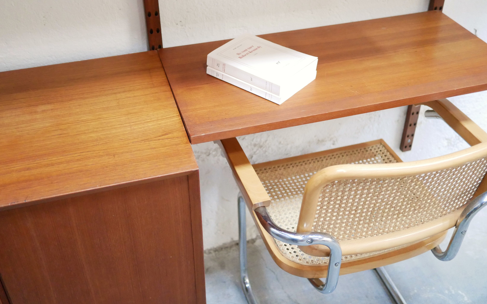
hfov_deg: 46.2
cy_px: 121
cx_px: 241
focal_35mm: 43
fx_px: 571
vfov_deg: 29.8
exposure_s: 1/40
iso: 3200
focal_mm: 20
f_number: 1.7
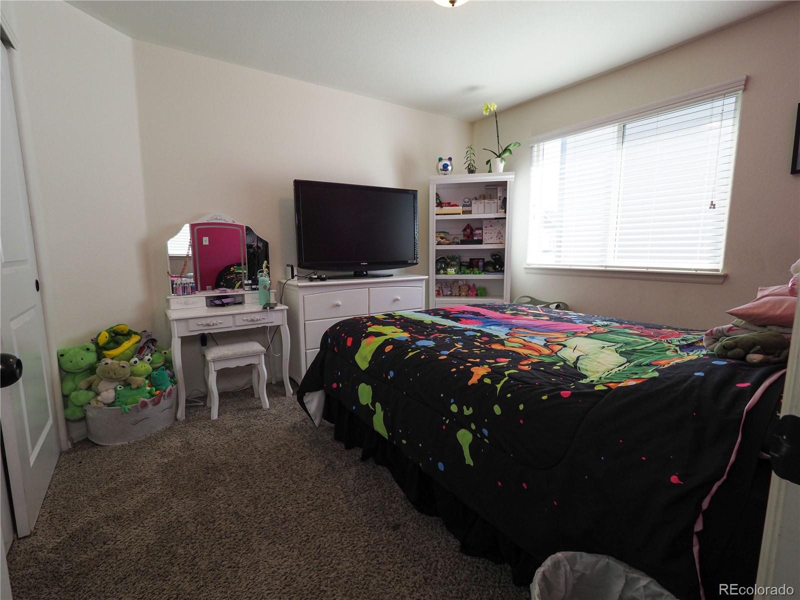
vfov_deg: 78.1
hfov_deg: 94.5
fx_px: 370
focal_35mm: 16
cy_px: 300
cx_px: 400
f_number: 7.1
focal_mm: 8
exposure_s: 1/60
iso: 400
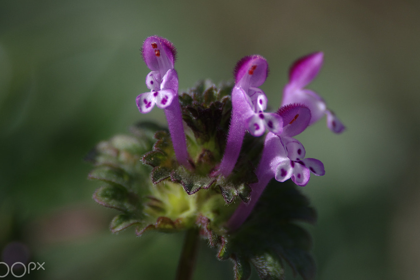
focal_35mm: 807
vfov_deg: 1.7
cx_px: 231
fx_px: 9414
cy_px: 135
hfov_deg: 2.6
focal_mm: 420
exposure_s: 1/1000
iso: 400
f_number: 6.3
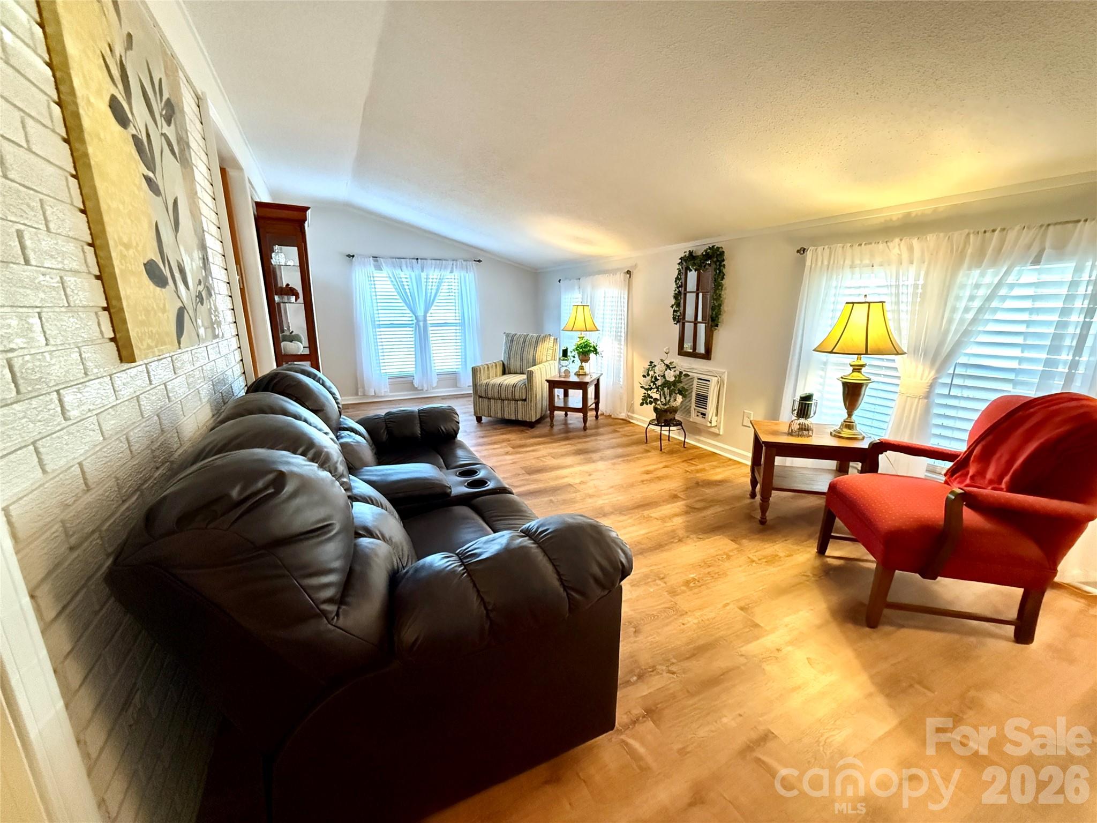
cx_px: 548
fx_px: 444
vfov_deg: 85.7
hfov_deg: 102.1
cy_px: 412
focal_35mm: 14
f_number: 2.2
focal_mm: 2.22
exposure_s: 1/60
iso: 1250
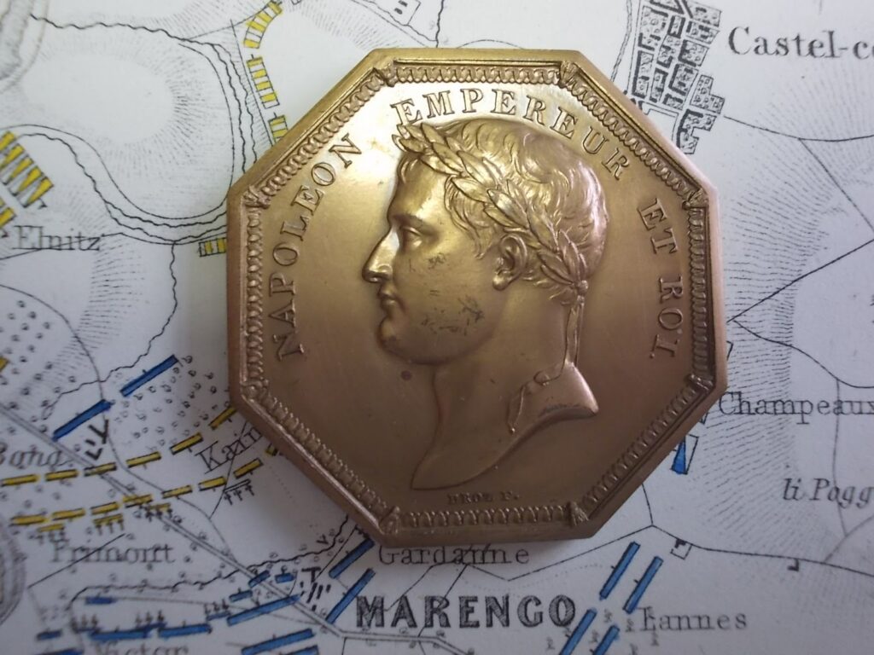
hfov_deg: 43.9
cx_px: 437
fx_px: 1086
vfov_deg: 33.6
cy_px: 328
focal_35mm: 43
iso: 200
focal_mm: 6.1
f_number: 3.3
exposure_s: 1/25
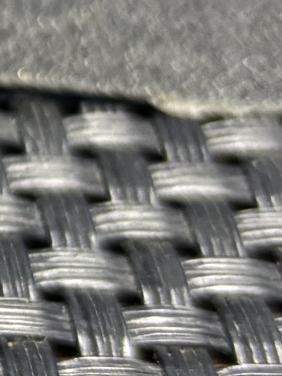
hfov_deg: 8.0
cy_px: -203
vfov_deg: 11.8
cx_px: -558
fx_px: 1737
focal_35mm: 160
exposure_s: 1/50
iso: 160
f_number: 1.6
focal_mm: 5.96
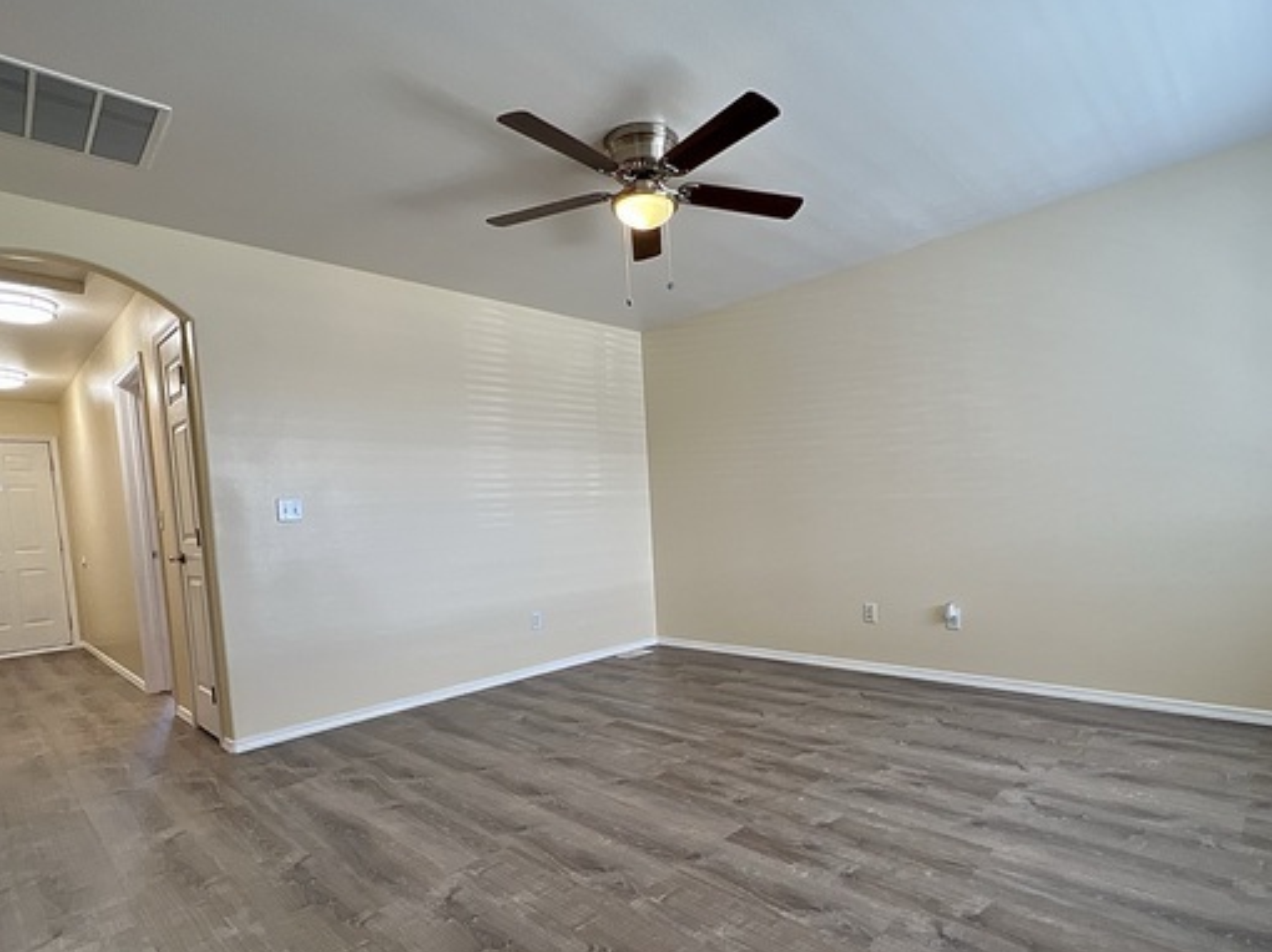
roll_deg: +3.7
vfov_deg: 74.1
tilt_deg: -4.6
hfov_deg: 91.0
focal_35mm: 17
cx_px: 667
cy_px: 556
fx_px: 624
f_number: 1.8
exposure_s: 1/40
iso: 50
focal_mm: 1.57
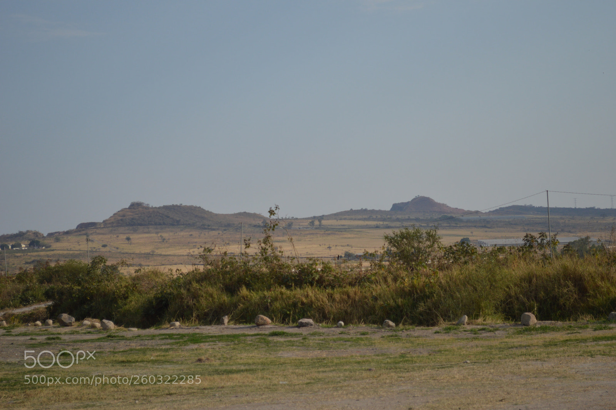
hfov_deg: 24.6
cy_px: 205
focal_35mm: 82
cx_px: 308
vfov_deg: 16.5
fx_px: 1410
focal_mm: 55
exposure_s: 1/1250
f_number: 5.6
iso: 200
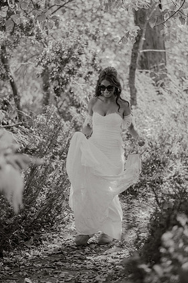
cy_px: 137
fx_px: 707
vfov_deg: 22.7
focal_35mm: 90
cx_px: 95
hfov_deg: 15.1
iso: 200
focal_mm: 85
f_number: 2
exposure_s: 1/1250
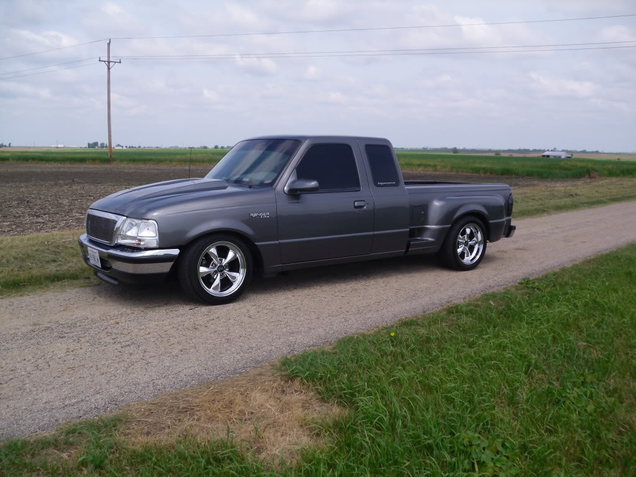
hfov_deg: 51.4
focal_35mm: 36
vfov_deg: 39.7
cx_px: 318
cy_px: 238
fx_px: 661
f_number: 7.8
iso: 80
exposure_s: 1/200
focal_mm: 6.3
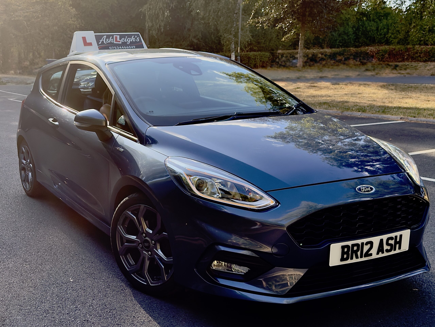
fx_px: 440
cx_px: 218
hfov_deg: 52.6
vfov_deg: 40.7
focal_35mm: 35
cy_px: 164
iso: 80
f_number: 1.78
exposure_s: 1/821
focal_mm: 6.76
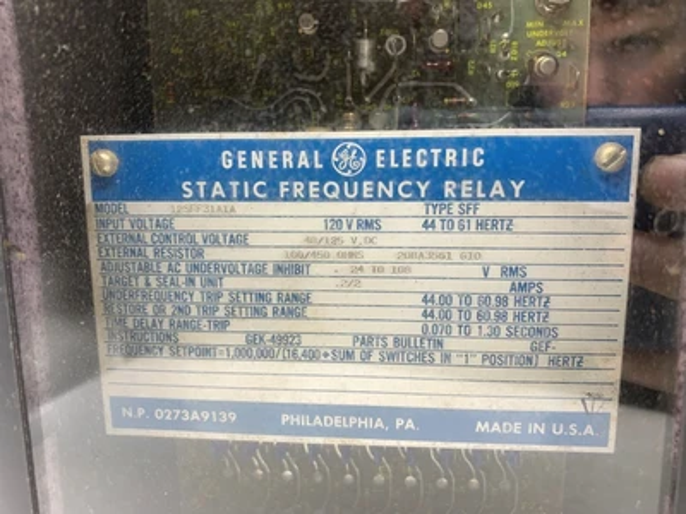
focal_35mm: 26
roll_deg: +1.1
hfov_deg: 67.3
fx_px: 515
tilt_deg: -7.6
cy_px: 257
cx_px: 343
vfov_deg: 53.1
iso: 32
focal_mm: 4.25
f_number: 1.8
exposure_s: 1/120
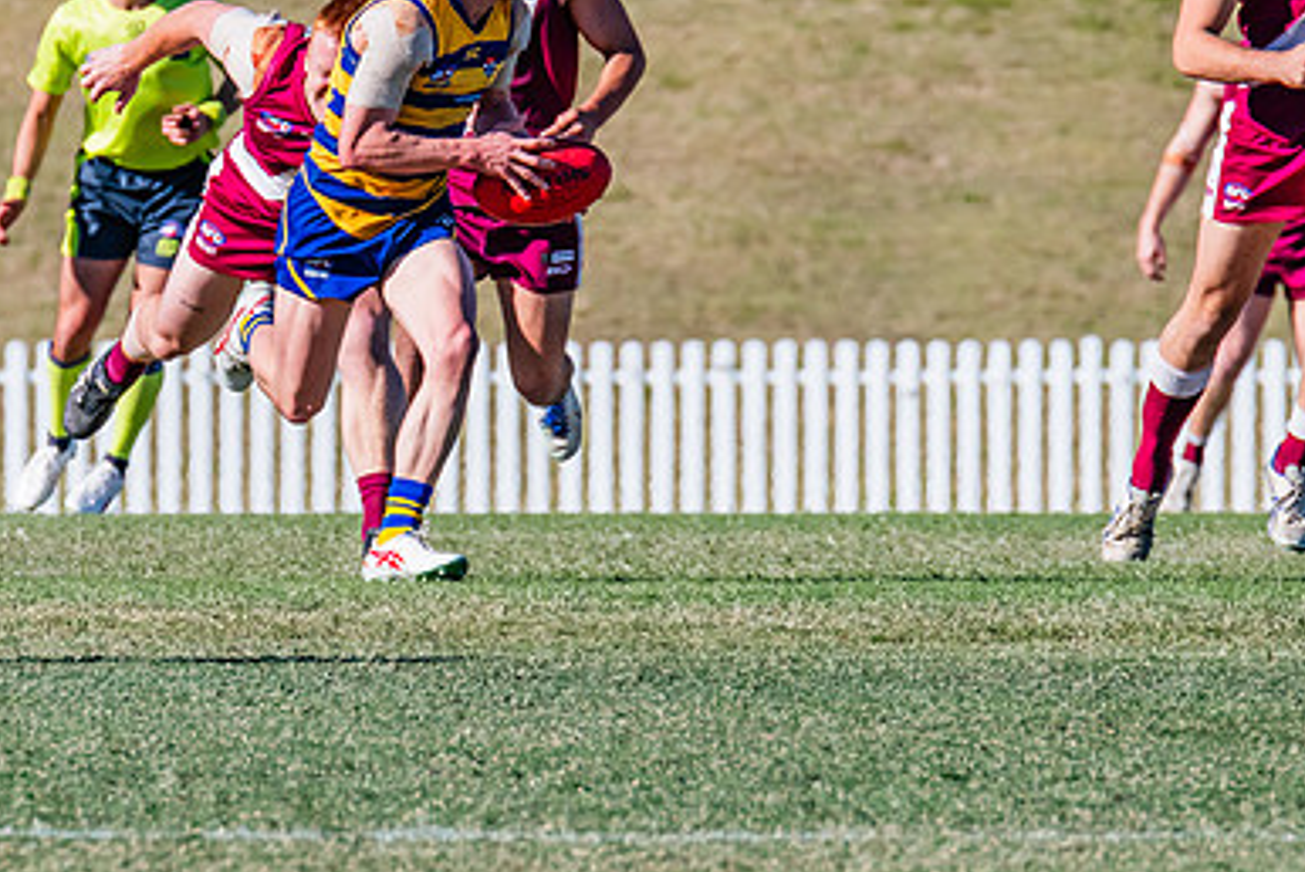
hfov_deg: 2.2
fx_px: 34136
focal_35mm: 941
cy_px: 133
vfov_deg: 1.5
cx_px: 322
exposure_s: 1/1600
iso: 800
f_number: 10
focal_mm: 420
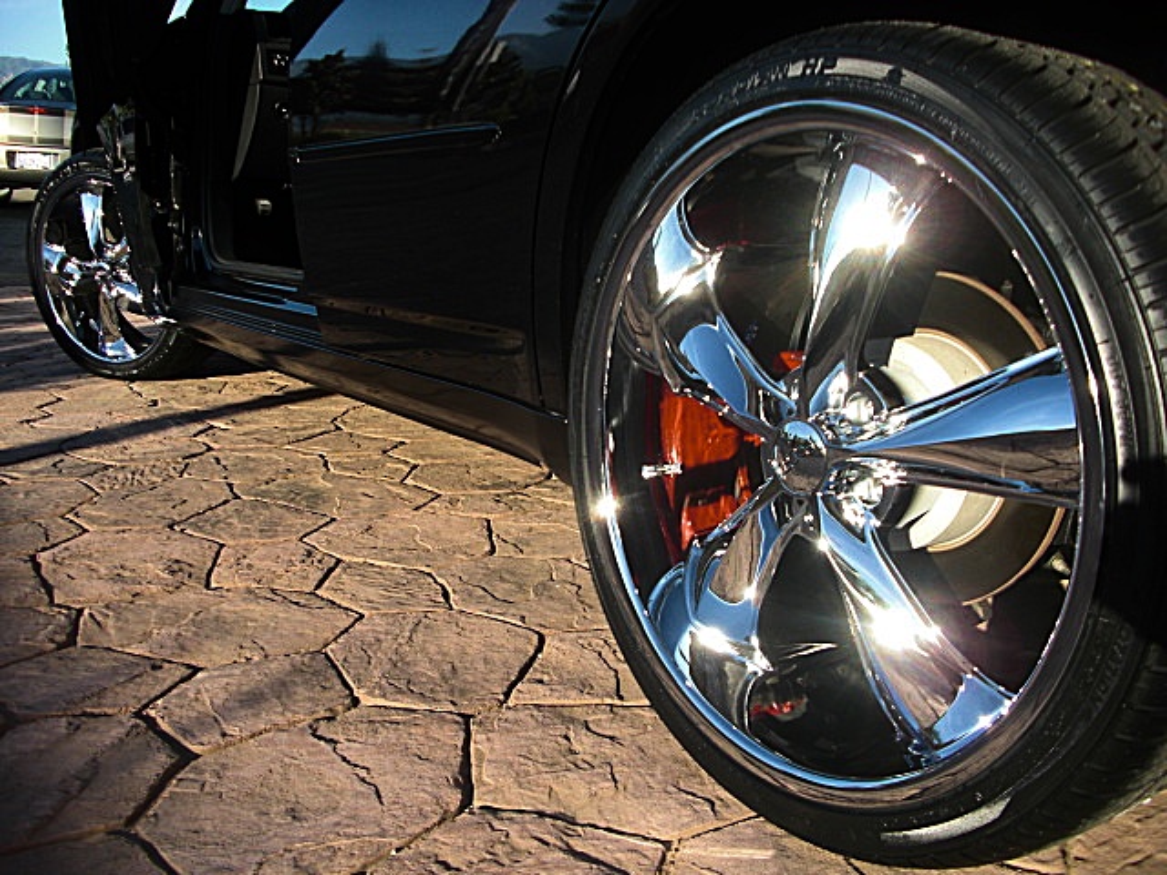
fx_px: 1214
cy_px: 438
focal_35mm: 36
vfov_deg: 39.7
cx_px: 584
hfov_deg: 51.4
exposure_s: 1/400
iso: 50
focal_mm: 6.3
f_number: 2.8
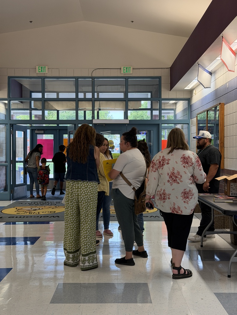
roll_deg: -0.4
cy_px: 158
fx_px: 438
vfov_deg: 39.7
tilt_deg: -0.1
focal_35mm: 48
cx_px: 118
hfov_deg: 30.3
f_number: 1.78
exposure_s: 1/60
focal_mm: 6.76
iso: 125
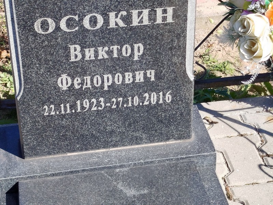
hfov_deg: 61.7
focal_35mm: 29
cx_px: 136
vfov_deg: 48.2
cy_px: 102
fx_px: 229
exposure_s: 1/337
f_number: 1.7
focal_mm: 5.31
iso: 50
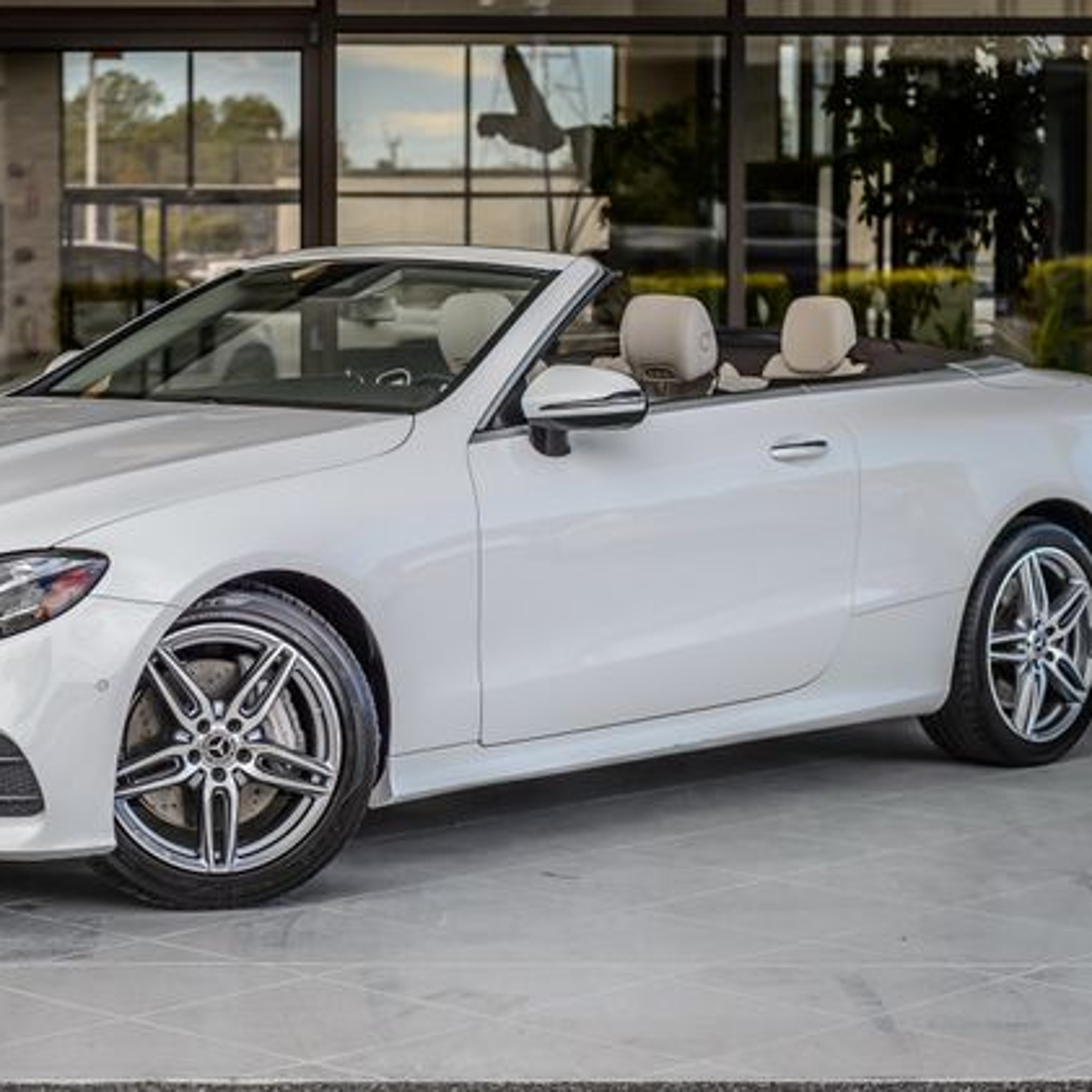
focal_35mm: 98
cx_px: 367
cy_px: 550
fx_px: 3498
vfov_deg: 17.7
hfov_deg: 17.7
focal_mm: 70
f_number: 4
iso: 100
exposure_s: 1/1250
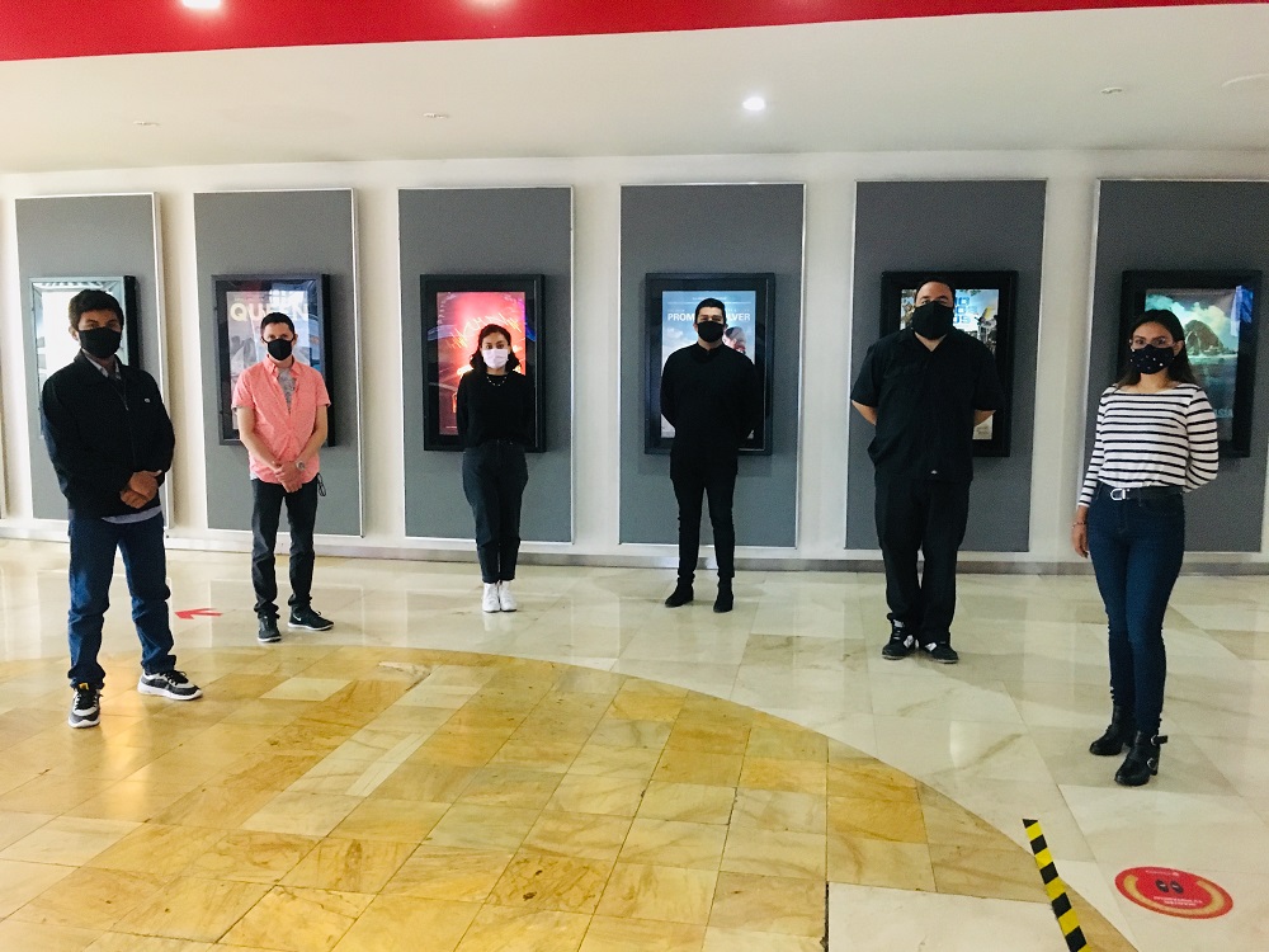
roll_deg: -1.0
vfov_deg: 48.2
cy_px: 476
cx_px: 634
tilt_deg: -6.0
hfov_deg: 61.7
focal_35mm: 29
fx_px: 1063
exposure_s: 1/15
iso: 320
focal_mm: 4.15
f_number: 2.2
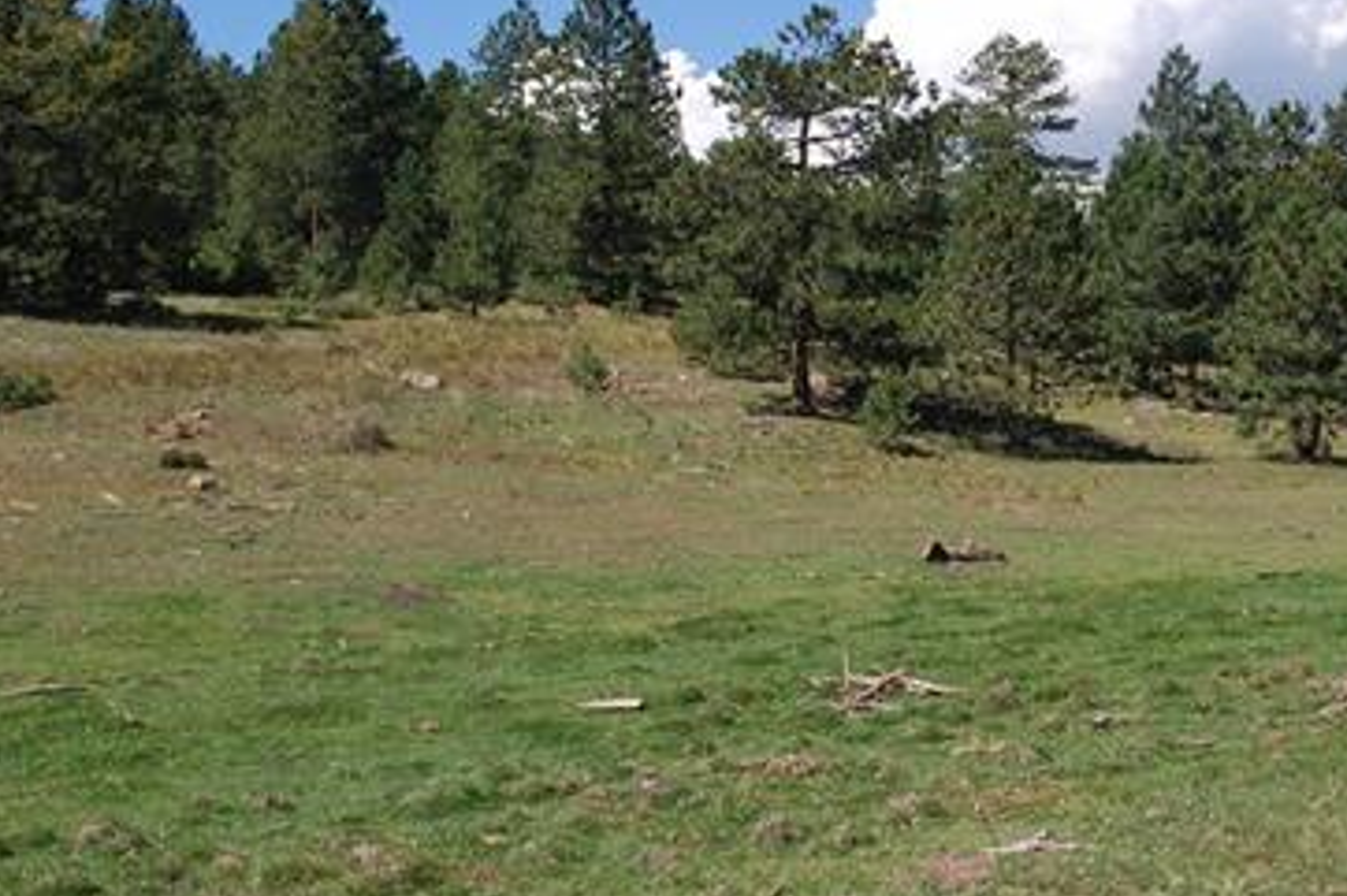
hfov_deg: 28.9
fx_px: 2580
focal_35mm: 69
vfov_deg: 19.7
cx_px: 975
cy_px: 396
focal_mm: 26
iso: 100
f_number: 7.1
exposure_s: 1/200
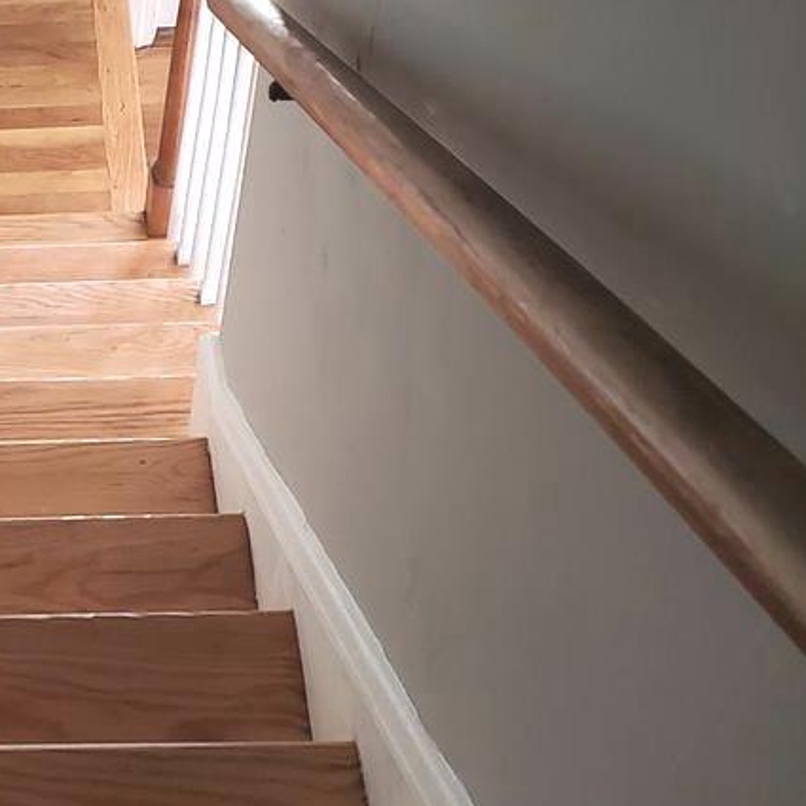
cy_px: 391
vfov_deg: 20.9
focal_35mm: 83
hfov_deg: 19.7
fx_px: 2186
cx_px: -140
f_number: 1.5
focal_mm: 4.3
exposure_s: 1/59
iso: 200
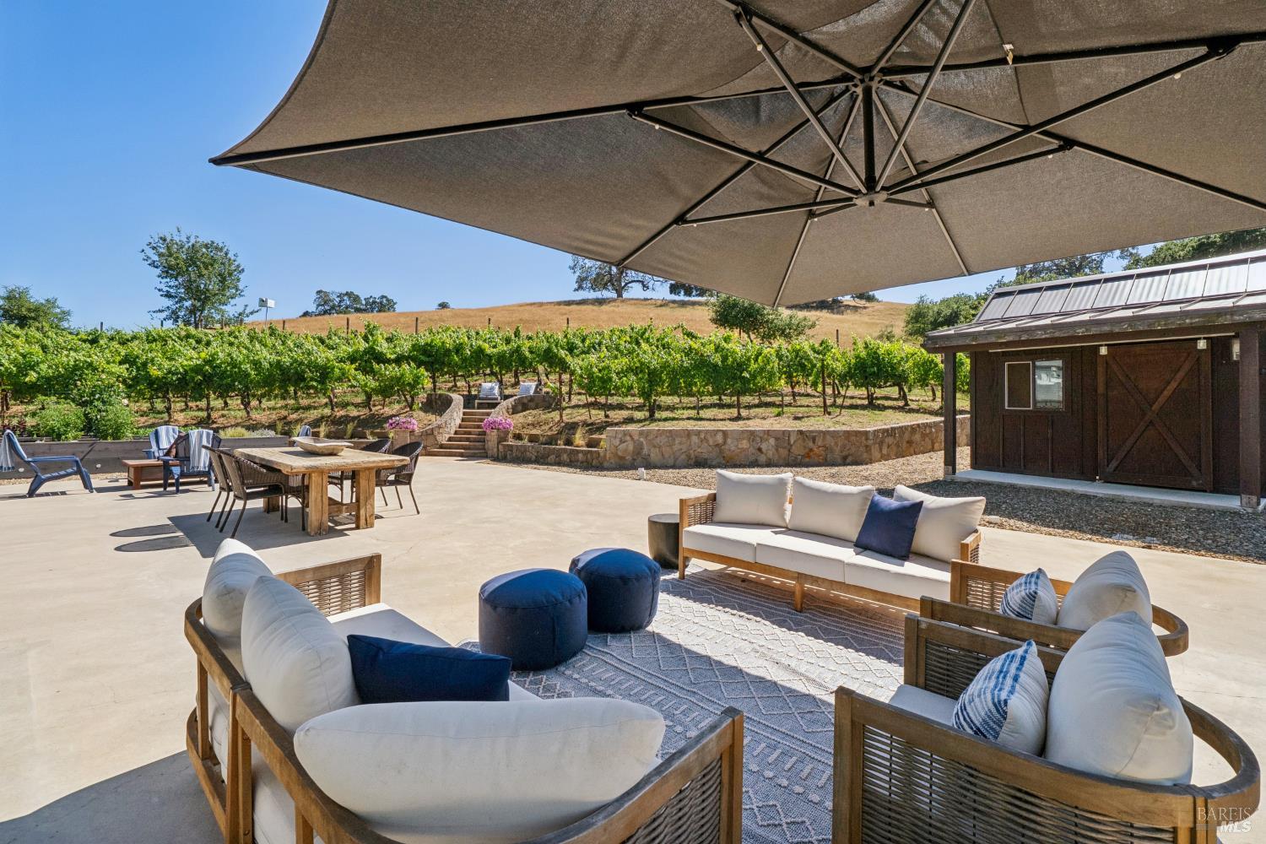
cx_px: 633
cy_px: 422
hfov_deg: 104.3
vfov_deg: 81.2
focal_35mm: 14
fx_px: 492
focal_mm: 14
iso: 640
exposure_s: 1/500
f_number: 11
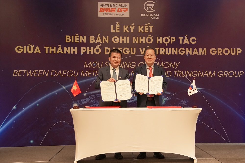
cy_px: 82
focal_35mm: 46
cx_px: 122
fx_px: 313
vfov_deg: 29.2
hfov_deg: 42.8
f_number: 4
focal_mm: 46
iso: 1600
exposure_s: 1/160
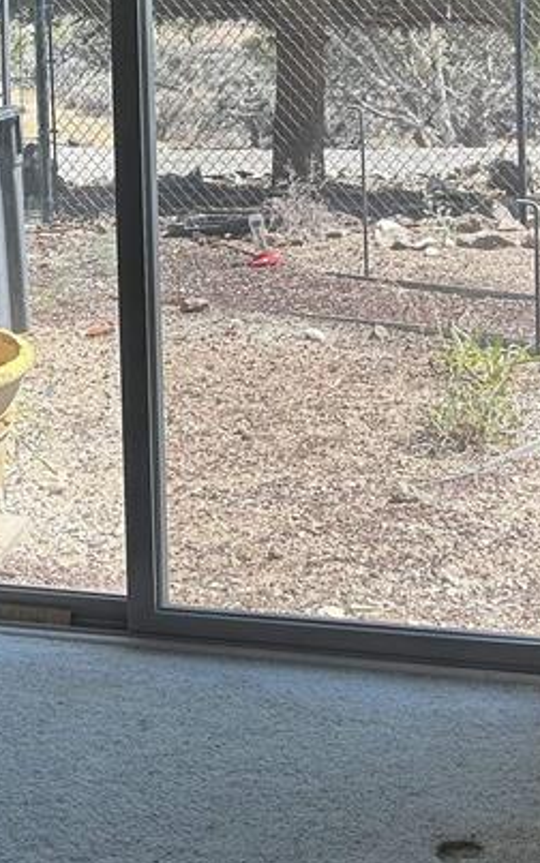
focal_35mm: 70
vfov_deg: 28.3
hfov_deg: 18.5
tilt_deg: -4.6
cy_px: 88
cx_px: 122
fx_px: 1648
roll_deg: +2.2
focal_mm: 5.7
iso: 50
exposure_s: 1/509
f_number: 1.5
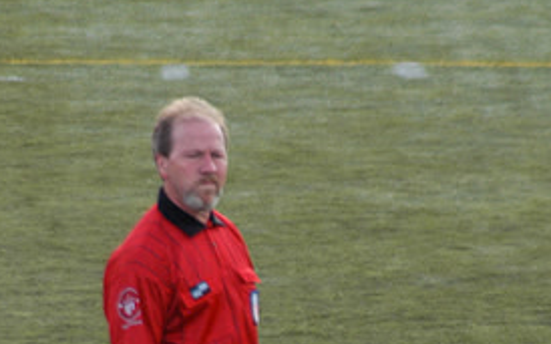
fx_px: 14545
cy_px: 279
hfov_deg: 2.2
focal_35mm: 969
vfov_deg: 1.4
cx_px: 203
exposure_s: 1/250
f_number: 6.3
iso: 400
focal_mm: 300
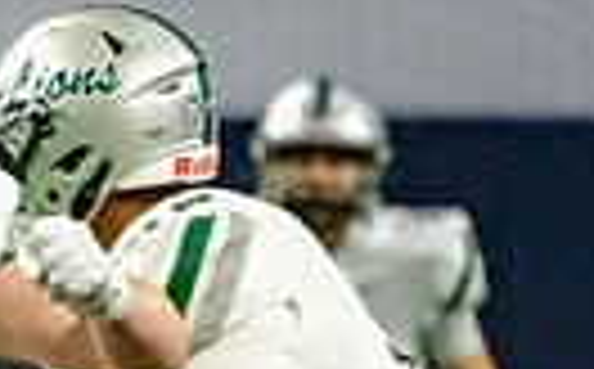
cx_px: -502
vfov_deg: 0.6
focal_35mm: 2274
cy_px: 847
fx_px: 36750
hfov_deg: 0.9
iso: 12800
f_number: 5.6
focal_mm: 394
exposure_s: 1/1000
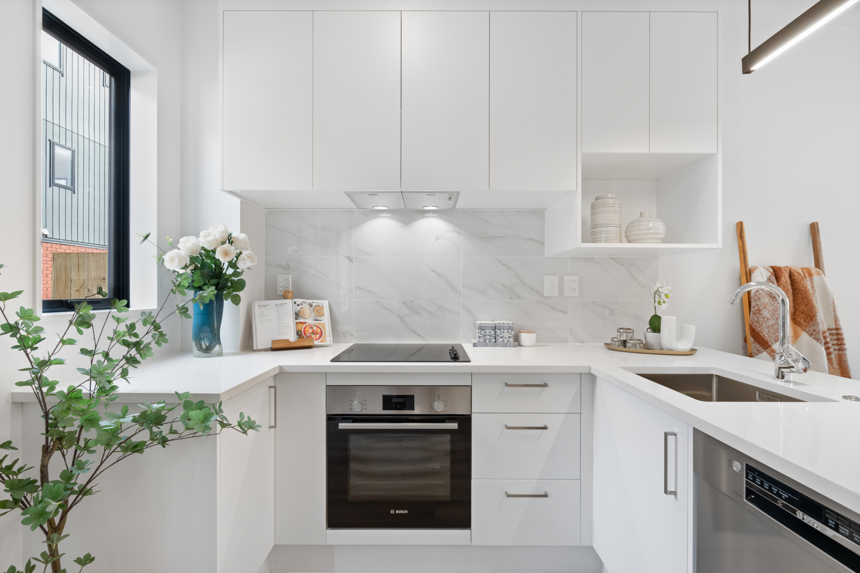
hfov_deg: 95.0
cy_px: 286
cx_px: 430
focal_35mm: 16
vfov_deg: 72.1
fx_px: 394
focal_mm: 16.5
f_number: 8
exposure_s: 1/20
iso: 800
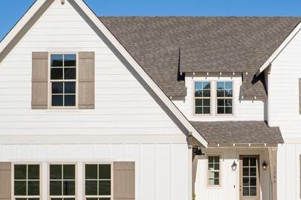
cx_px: 190
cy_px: 127
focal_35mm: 59
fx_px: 493
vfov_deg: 22.9
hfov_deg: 33.8
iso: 100
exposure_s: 1/2500
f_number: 2.8
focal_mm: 8.38
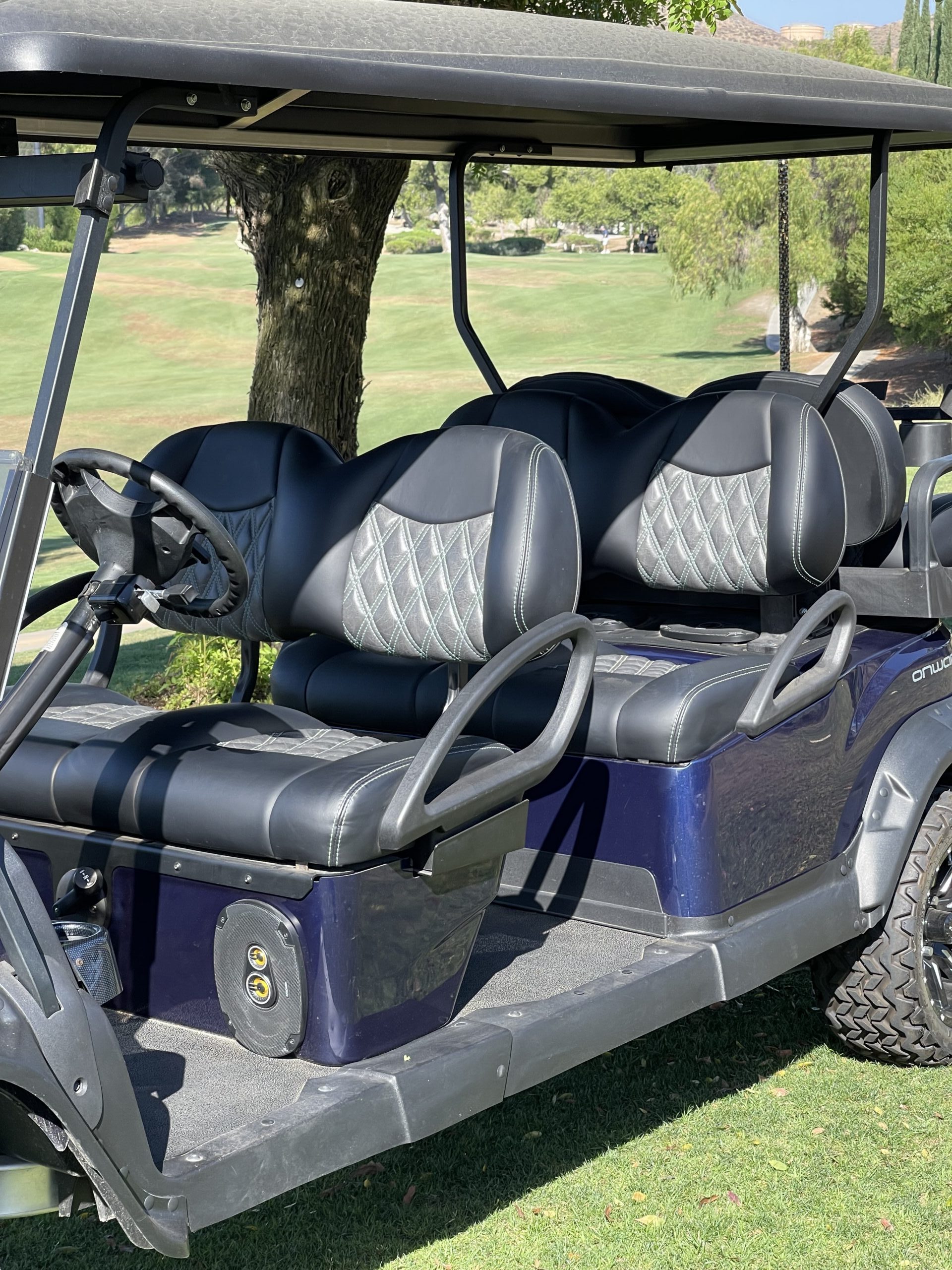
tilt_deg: -9.5
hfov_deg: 22.9
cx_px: 476
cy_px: 635
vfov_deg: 30.3
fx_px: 2347
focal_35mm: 64
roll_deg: -1.3
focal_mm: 7.5
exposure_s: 1/326
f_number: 2.2
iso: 20
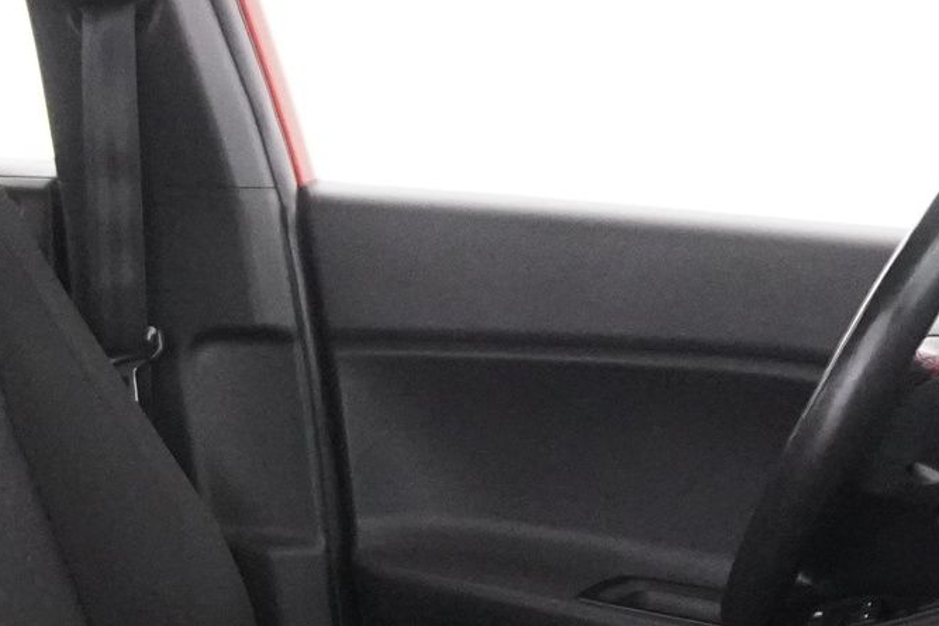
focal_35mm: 90
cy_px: 721
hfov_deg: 21.2
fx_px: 2348
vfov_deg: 14.8
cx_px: -163
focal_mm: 16
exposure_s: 1/60
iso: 6400
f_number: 3.5
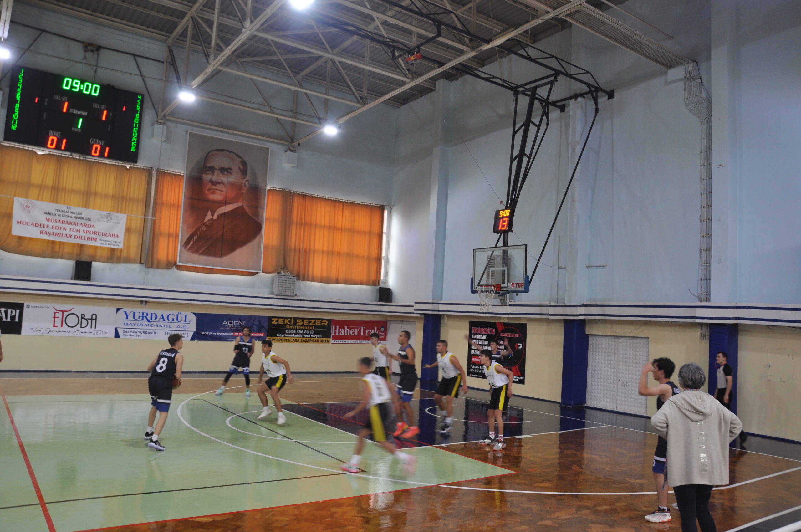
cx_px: 400
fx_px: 600
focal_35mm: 27
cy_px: 266
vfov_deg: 47.8
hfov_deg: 67.4
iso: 250
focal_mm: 18
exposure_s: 1/30
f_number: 5.6
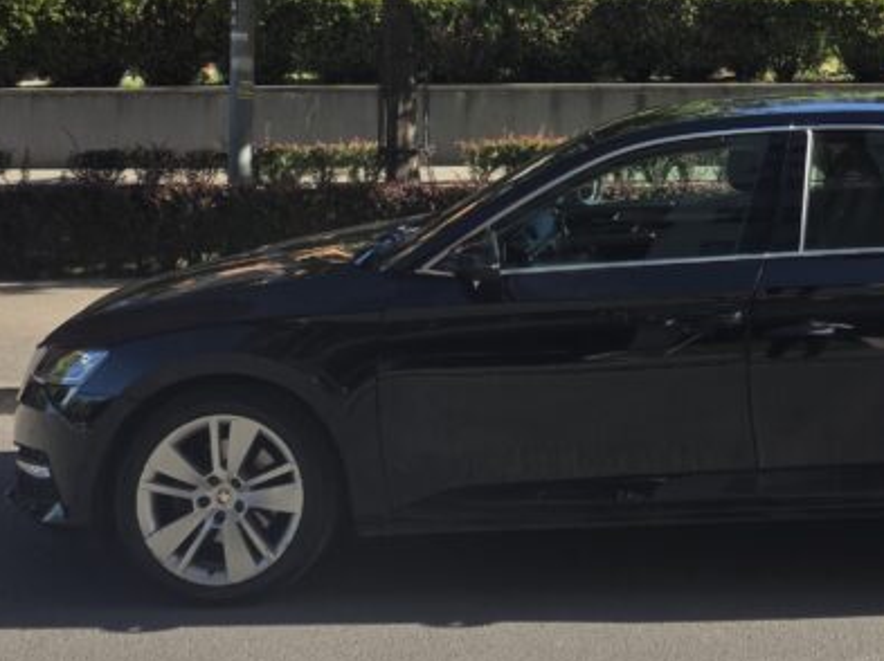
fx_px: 1531
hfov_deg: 30.7
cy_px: -81
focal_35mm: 60
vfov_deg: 22.8
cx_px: 808
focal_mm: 6.25
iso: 80
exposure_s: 1/2693
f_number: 1.7
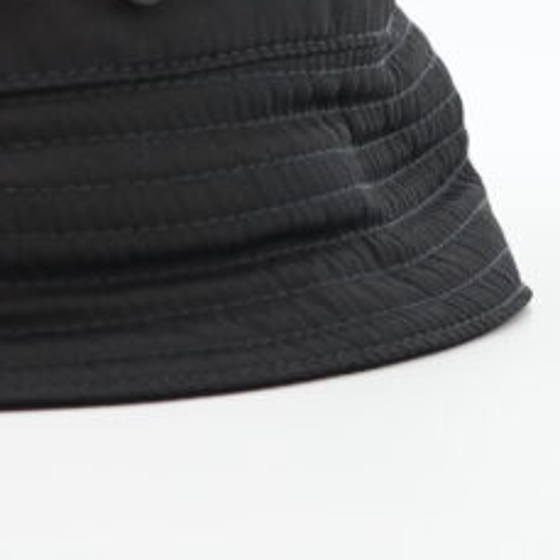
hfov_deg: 9.1
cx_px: -92
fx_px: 3478
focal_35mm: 190
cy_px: -86
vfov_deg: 9.1
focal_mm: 50
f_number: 6.3
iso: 640
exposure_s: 1/10
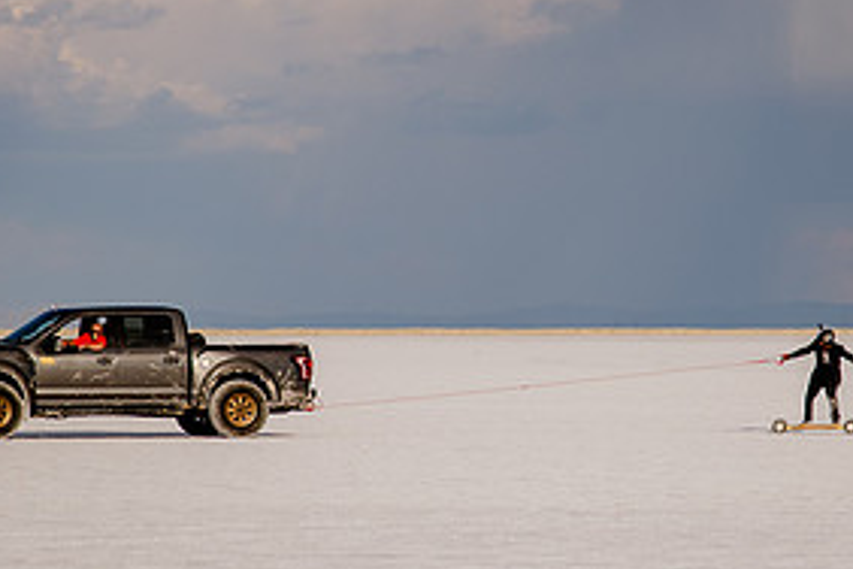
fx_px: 6752
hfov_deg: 7.2
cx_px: 484
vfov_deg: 4.8
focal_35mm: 285
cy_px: 273
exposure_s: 1/8000
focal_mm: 110
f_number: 4
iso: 200
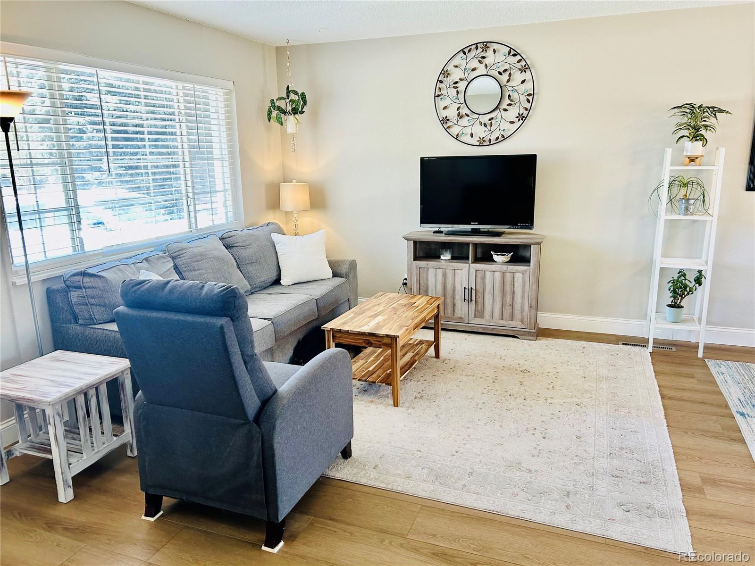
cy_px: 283
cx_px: 378
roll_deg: +1.4
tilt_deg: -13.1
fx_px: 567
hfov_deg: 67.3
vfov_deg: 53.1
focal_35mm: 26
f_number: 1.5
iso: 100
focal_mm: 5.7
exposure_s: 1/120
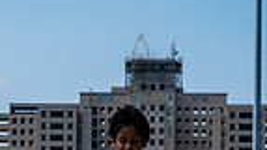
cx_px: 138
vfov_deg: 5.6
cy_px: 246
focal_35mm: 213
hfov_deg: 10.1
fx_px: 1506
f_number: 5
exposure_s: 1/1000
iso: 100
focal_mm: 50
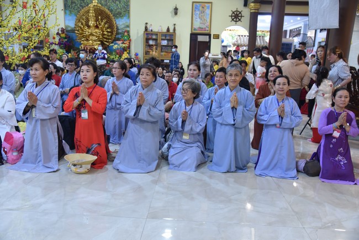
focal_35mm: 32
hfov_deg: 58.7
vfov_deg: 41.2
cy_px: 120
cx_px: 180
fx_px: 319
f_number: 4
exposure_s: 1/60
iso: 1600
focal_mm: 32
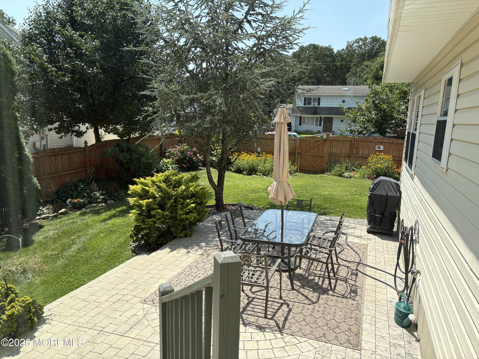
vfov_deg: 53.1
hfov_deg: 67.3
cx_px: 240
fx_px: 360
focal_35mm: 26
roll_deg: -1.8
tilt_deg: -9.9
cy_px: 180
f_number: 1.6
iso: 50
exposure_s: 1/1587
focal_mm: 5.96
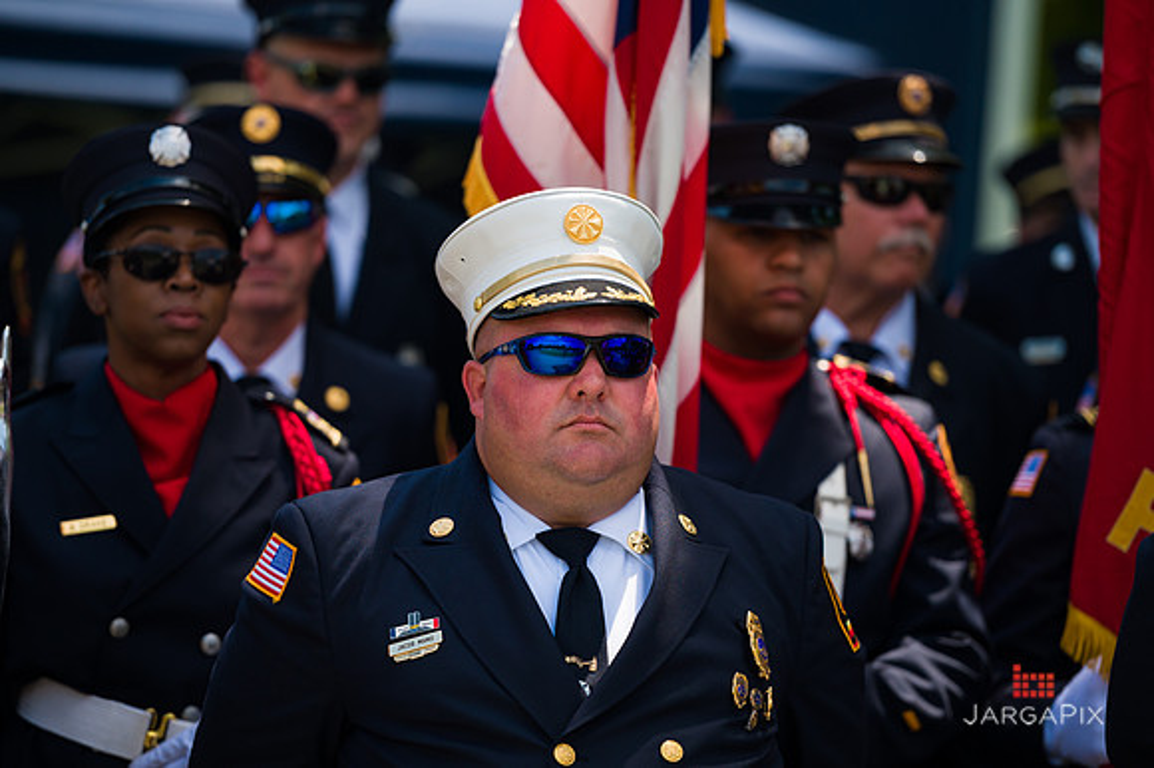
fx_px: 6247
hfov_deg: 10.6
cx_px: 577
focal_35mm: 195
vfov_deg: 7.0
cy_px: 384
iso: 200
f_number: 3.2
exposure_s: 1/2500
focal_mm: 195
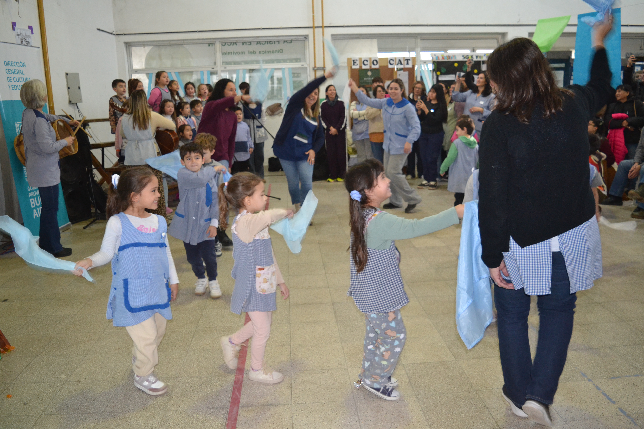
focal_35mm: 27
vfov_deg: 47.9
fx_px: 483
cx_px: 322
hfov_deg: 67.4
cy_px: 214
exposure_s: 1/60
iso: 1600
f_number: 3.5
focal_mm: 18
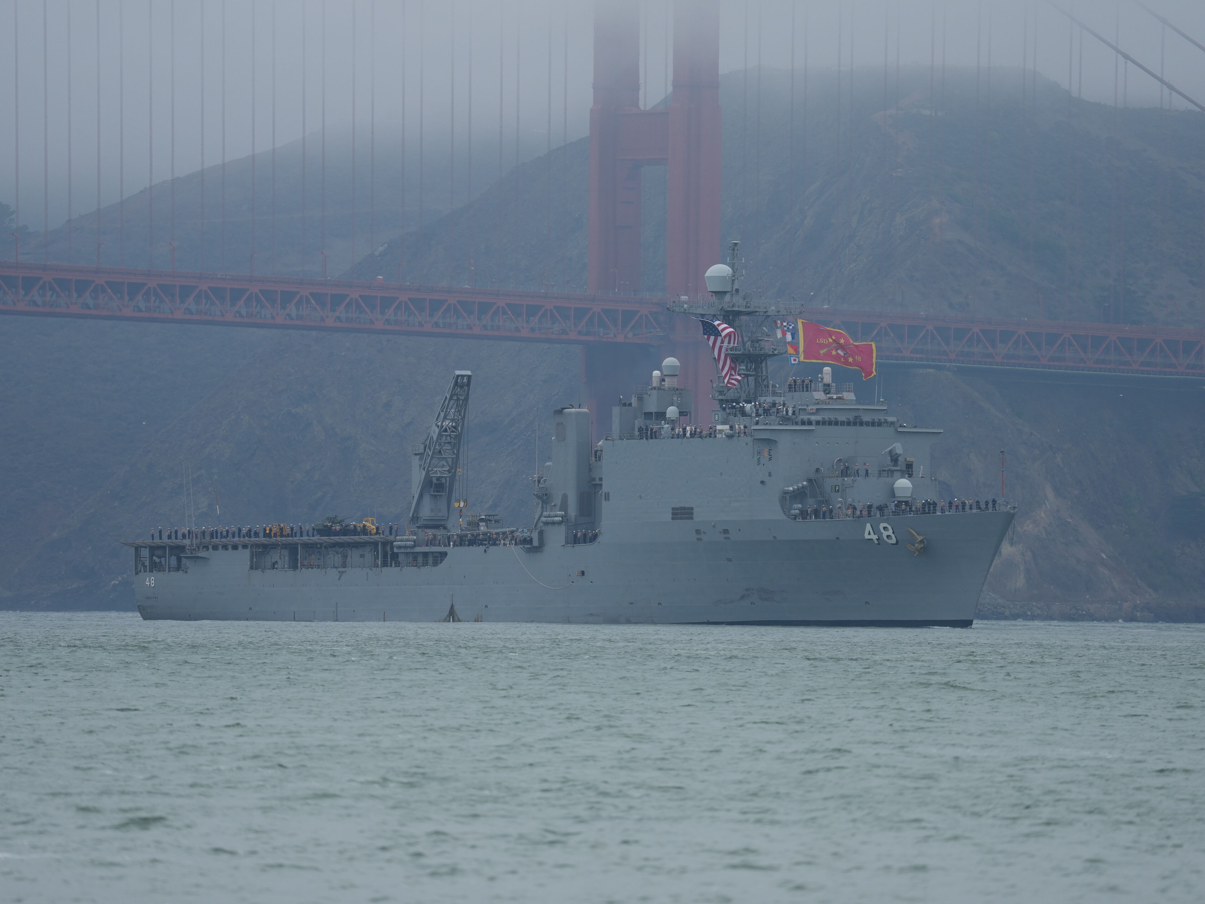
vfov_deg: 3.4
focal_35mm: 433
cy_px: 452
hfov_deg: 4.6
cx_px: 630
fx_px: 15073
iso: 320
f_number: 4.5
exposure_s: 1/1250
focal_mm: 400
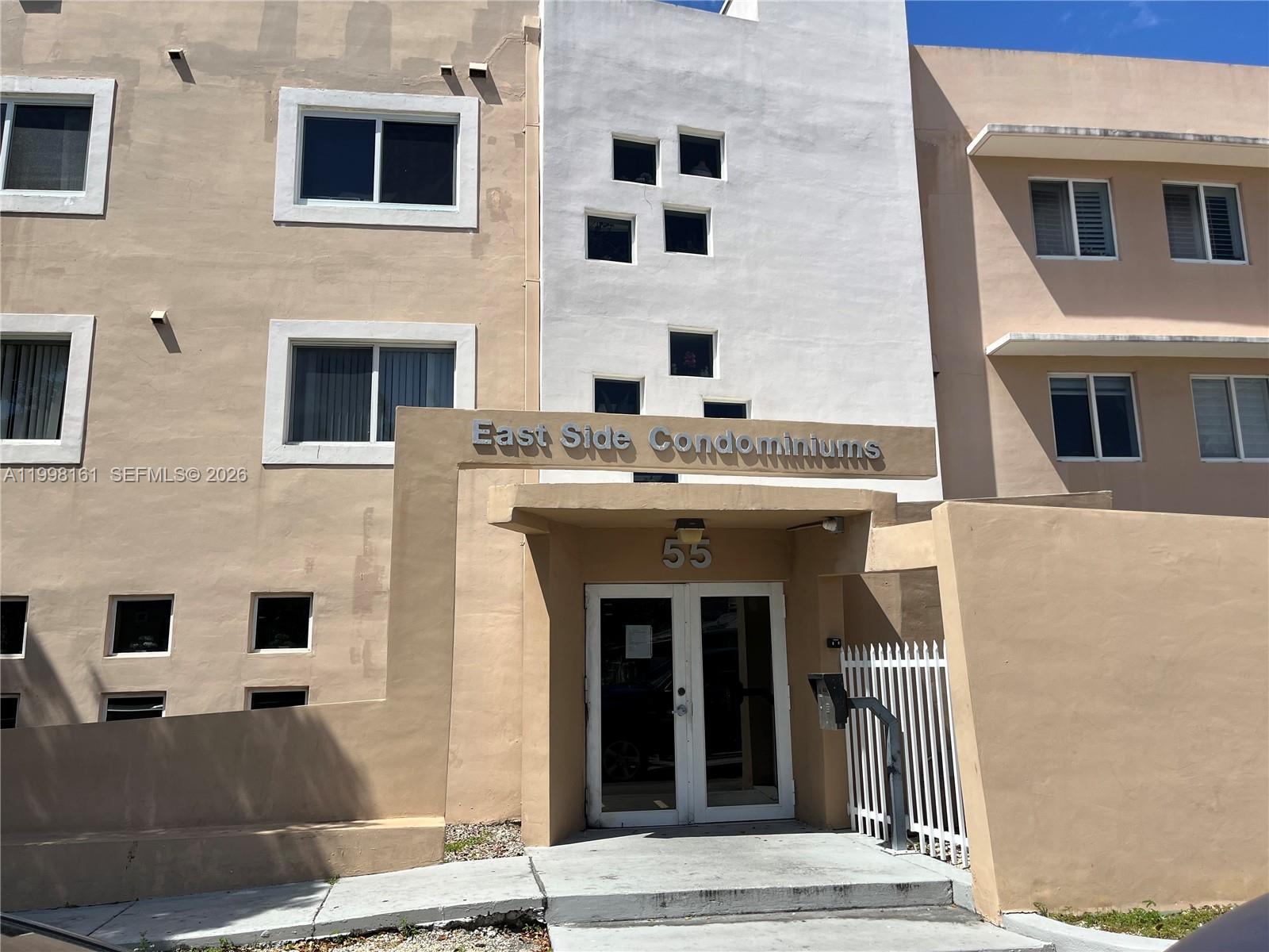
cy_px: 476
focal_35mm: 26
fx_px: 953
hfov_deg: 67.3
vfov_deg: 53.1
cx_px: 634
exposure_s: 1/4854
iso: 50
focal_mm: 5.1
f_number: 1.6
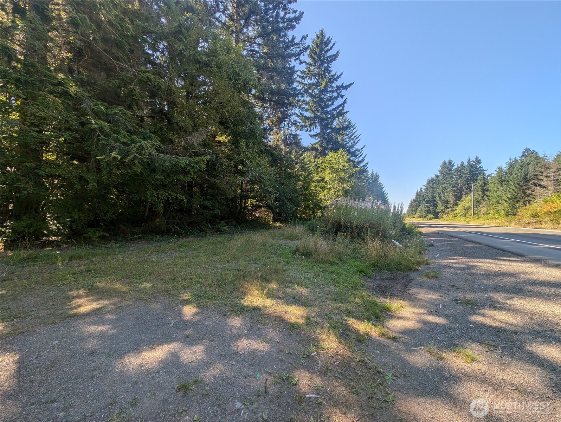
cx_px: 280
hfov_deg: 110.5
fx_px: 195
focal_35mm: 12
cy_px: 211
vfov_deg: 94.6
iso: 42
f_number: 1.95
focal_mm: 2.23
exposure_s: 1/929
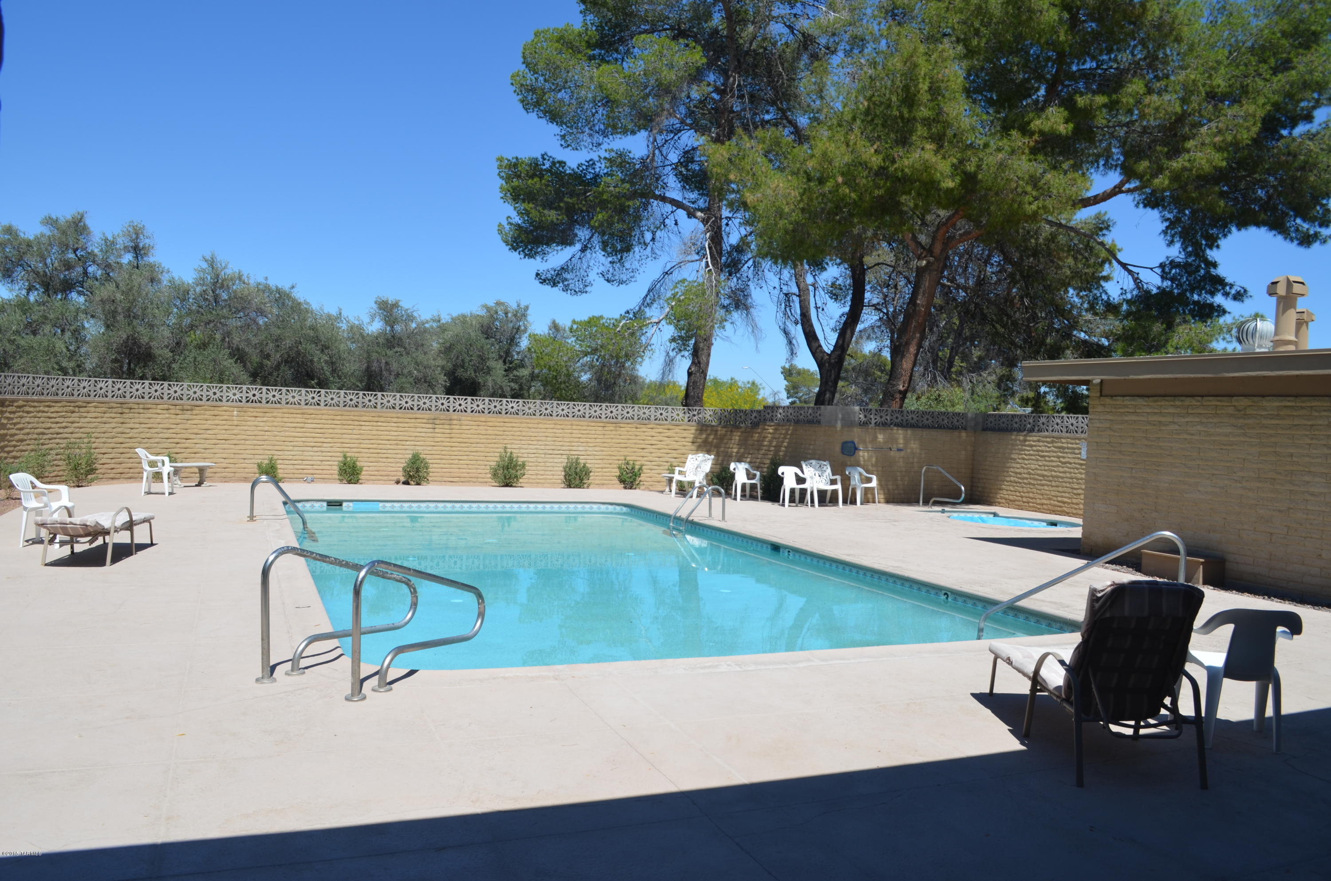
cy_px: 440
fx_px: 996
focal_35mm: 27
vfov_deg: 47.7
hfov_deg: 67.5
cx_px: 666
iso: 100
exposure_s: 1/250
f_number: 8
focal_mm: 18
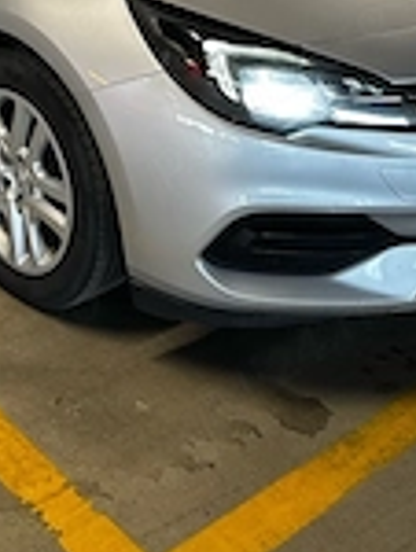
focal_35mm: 64
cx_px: 55
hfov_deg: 22.5
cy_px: -151
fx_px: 1023
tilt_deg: -8.5
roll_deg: -1.5
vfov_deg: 26.1
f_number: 1.78
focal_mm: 6.86
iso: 160
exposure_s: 1/50
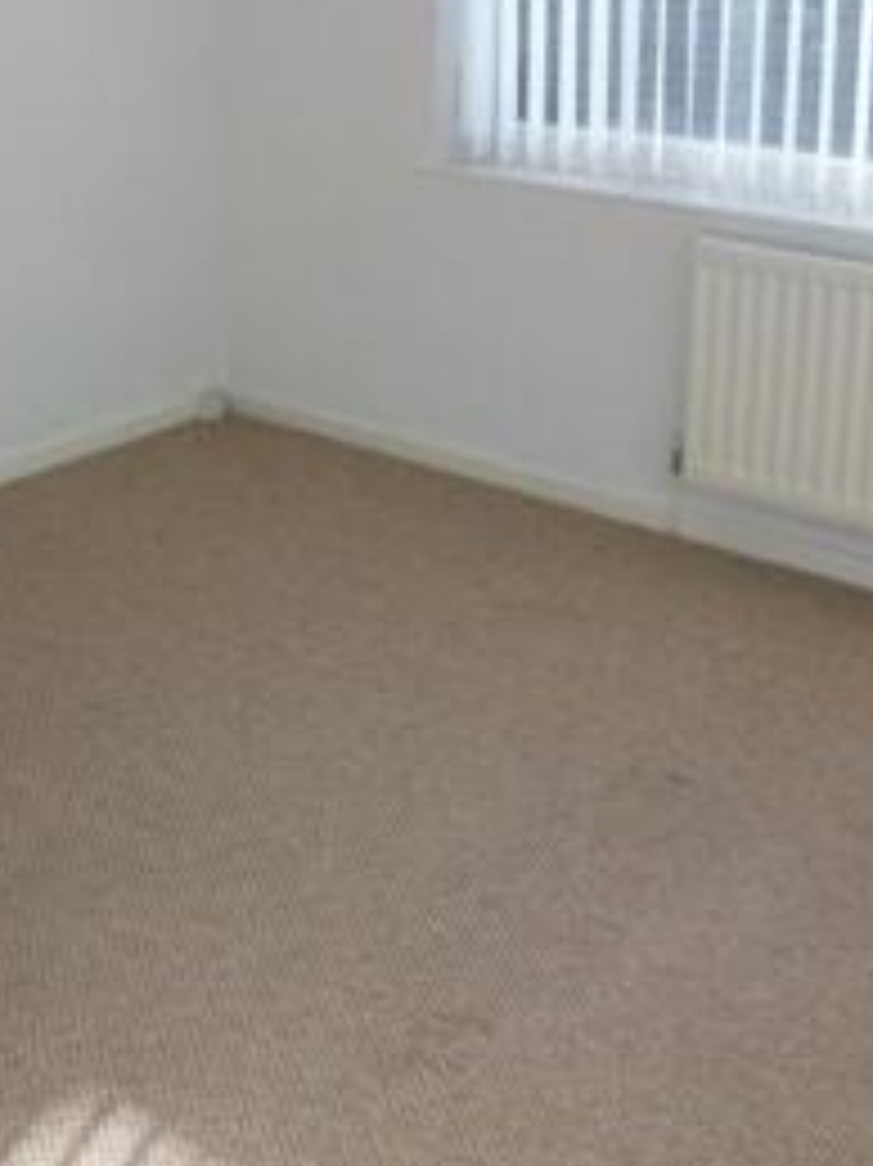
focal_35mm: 54
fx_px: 1817
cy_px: 452
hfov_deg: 26.9
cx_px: 324
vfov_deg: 35.4
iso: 64
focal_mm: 5.7
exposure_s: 1/200
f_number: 2.8
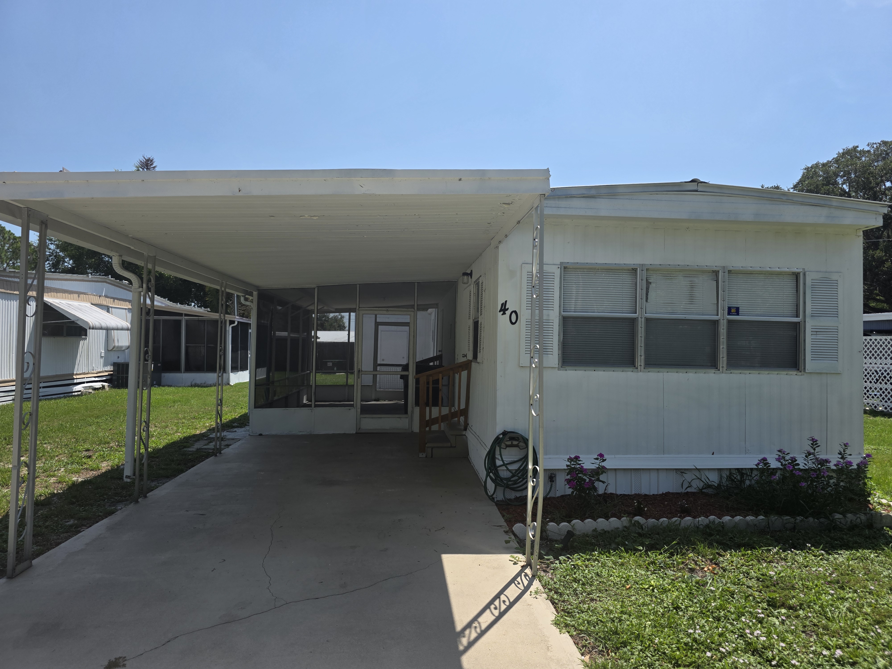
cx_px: 446
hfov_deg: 73.9
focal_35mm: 23
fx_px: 593
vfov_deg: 58.9
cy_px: 334
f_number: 1.7
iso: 80
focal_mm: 6.3
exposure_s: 1/6150
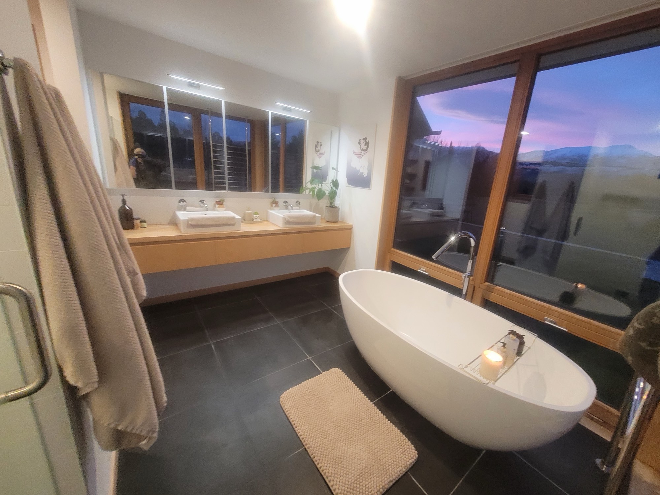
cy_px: 248
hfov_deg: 106.2
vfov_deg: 89.9
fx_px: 248
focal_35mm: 13
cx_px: 330
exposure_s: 1/50
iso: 400
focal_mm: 1.74
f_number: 2.2
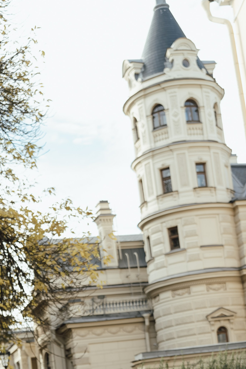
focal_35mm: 69
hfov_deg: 19.7
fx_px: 708
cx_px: 106
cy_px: 349
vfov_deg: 27.9
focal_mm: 35
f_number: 2
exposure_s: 1/800
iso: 160
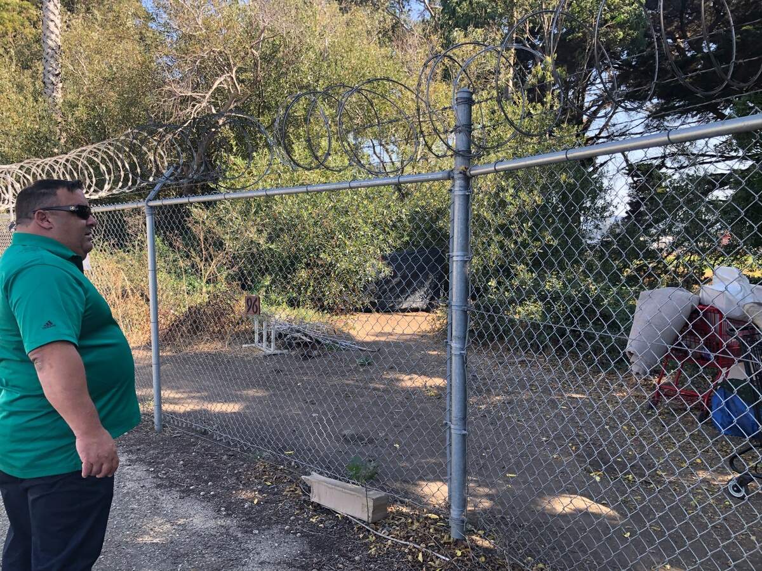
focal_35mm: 28
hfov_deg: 63.4
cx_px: 381
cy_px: 286
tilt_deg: -4.9
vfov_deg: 49.7
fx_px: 616
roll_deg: +1.3
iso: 20
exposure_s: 1/260
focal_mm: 3.99
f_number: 1.8
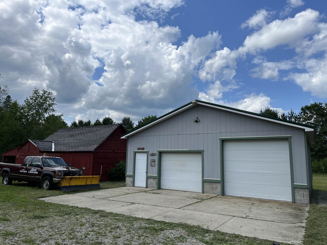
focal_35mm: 26
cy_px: 122
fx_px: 246
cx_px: 164
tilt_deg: +8.4
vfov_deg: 53.1
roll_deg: -1.2
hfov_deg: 67.3
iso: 50
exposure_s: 1/5319
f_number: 1.6
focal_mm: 5.1
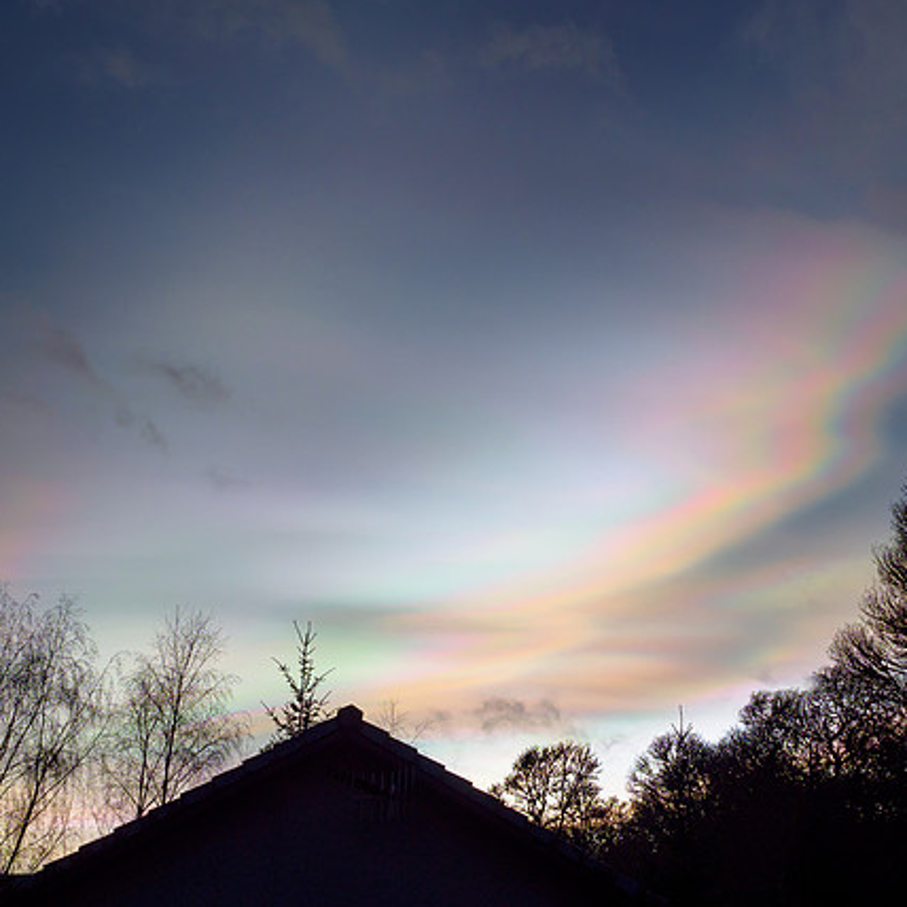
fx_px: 1779
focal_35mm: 60
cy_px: 363
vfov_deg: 28.5
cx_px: 684
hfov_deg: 28.2
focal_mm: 21
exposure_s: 1/320
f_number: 5.6
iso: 200
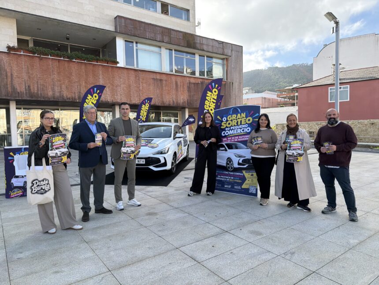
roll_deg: +1.9
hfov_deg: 71.6
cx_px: 190
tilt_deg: -3.2
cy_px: 142
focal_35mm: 24
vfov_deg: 56.8
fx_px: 263
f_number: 1.78
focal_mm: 6.76
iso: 400
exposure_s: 1/7353
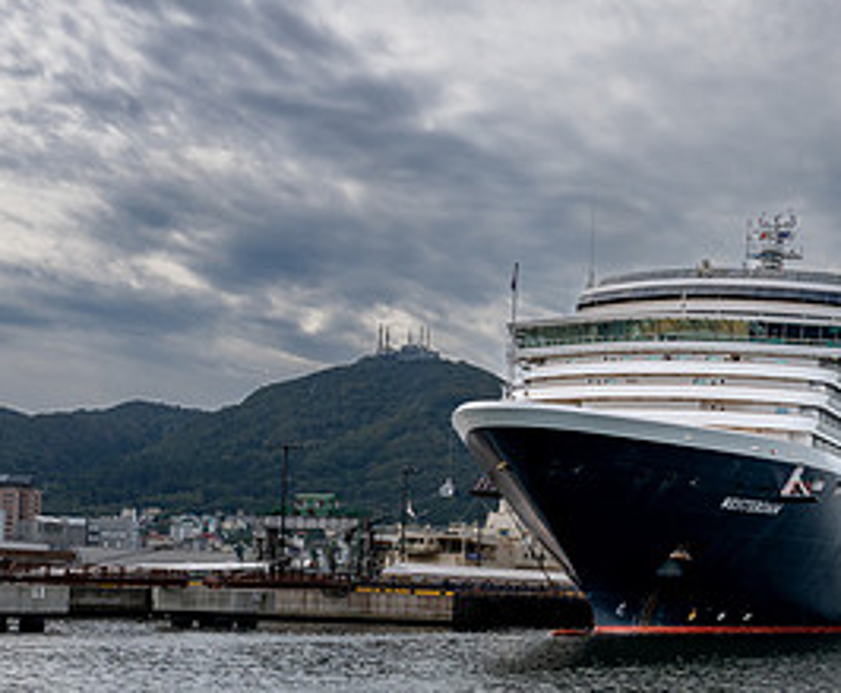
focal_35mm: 66
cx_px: 842
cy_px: 544
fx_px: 1662
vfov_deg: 23.2
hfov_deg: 26.8
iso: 64
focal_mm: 28
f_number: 8
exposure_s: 1/160
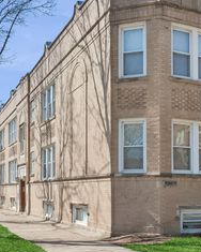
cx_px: 130
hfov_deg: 28.0
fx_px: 402
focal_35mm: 54
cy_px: 76
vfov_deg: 34.3
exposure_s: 1/1000
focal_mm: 27
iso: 400
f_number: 8
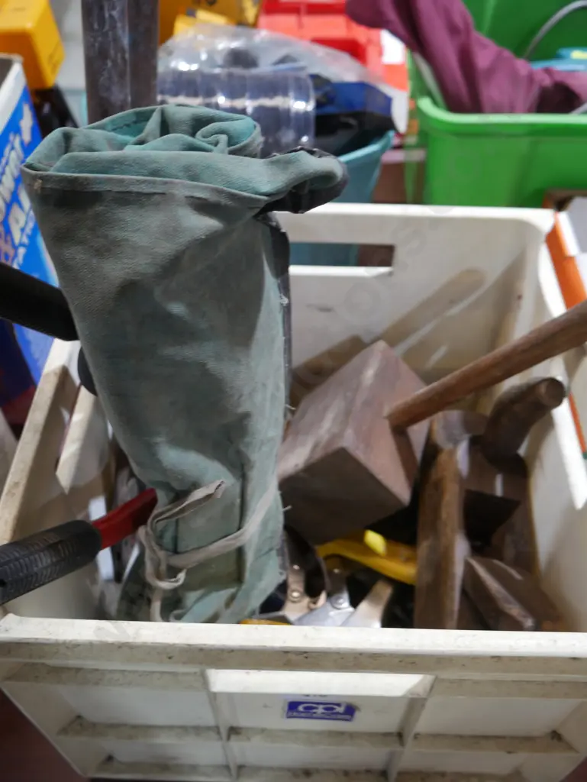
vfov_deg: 56.8
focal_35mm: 32
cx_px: 294
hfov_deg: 44.2
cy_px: 391
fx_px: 723
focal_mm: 16
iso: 500
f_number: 3.6
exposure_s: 1/60
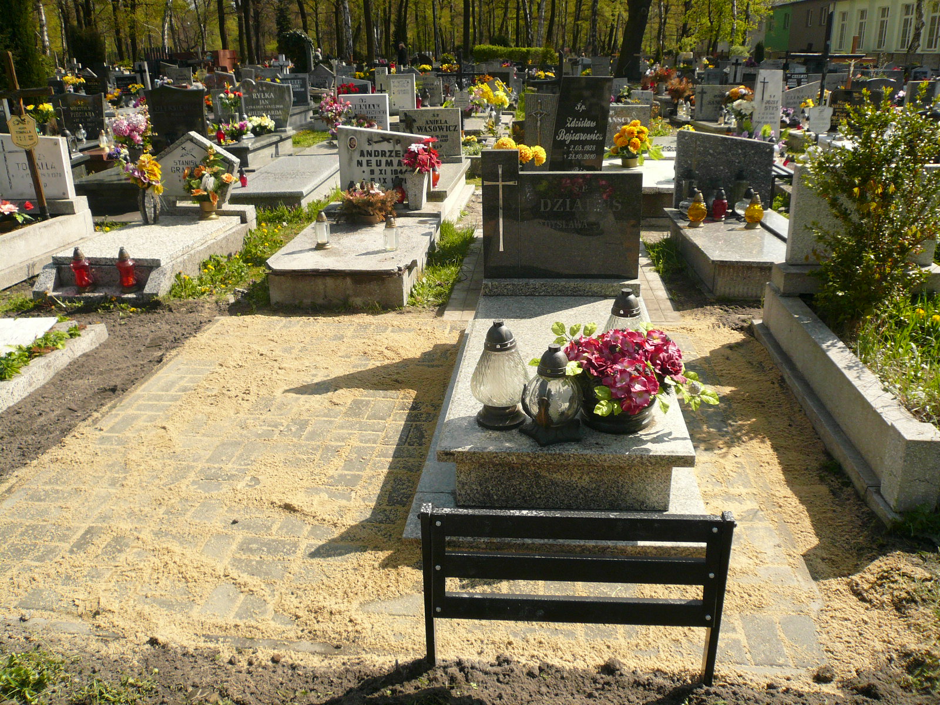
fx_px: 760
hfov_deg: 63.4
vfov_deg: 49.7
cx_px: 470
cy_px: 352
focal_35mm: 28
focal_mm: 4.6
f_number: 8
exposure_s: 1/125
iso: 100
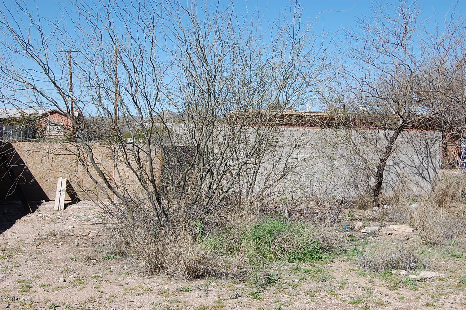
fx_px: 582
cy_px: 155
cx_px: 233
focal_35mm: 45
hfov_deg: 43.6
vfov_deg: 29.8
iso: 200
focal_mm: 30
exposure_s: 1/320
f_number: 9
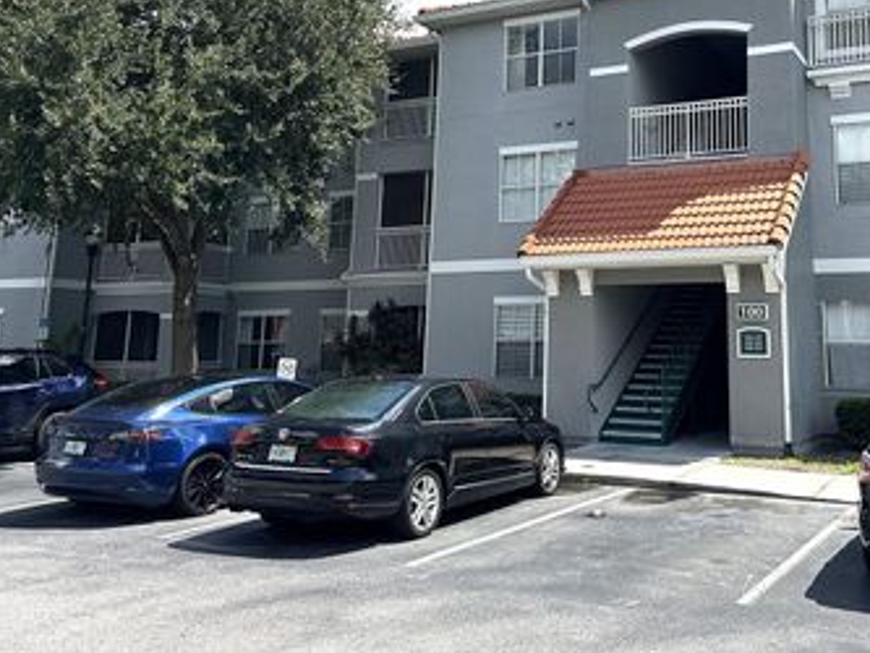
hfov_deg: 50.1
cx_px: 604
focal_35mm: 36
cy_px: 168
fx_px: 905
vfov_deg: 38.7
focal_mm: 6.86
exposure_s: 1/3597
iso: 80
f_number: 1.78
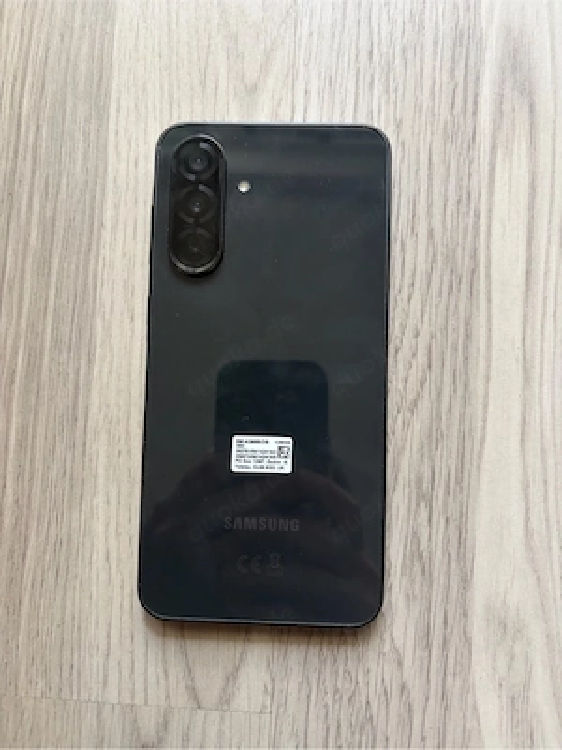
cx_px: 281
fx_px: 563
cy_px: 375
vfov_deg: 67.3
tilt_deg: -85.4
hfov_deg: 53.1
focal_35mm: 26
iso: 200
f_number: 1.6
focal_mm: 5.96
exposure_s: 1/60
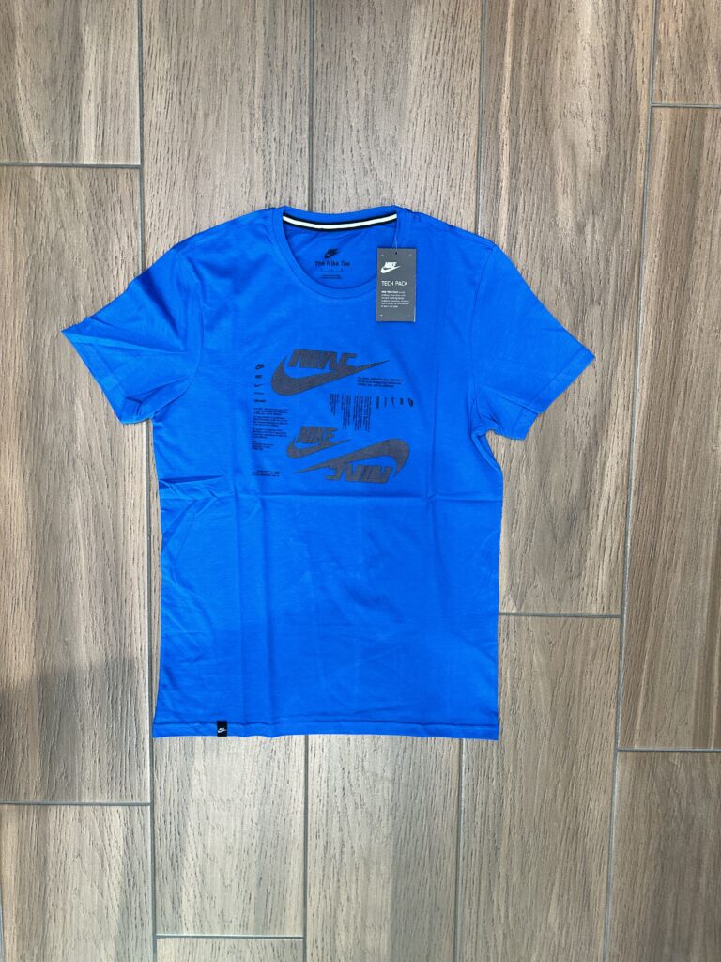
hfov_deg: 56.8
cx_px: 360
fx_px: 667
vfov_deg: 71.6
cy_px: 481
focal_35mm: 24
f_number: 1.78
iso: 125
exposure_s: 1/50
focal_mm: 6.86
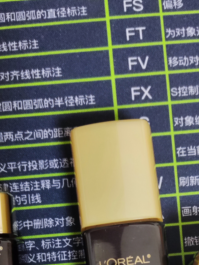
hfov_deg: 23.9
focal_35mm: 61
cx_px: 133
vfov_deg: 28.8
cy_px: 290
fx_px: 468
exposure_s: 1/33
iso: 530
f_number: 1.79
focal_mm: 4.74
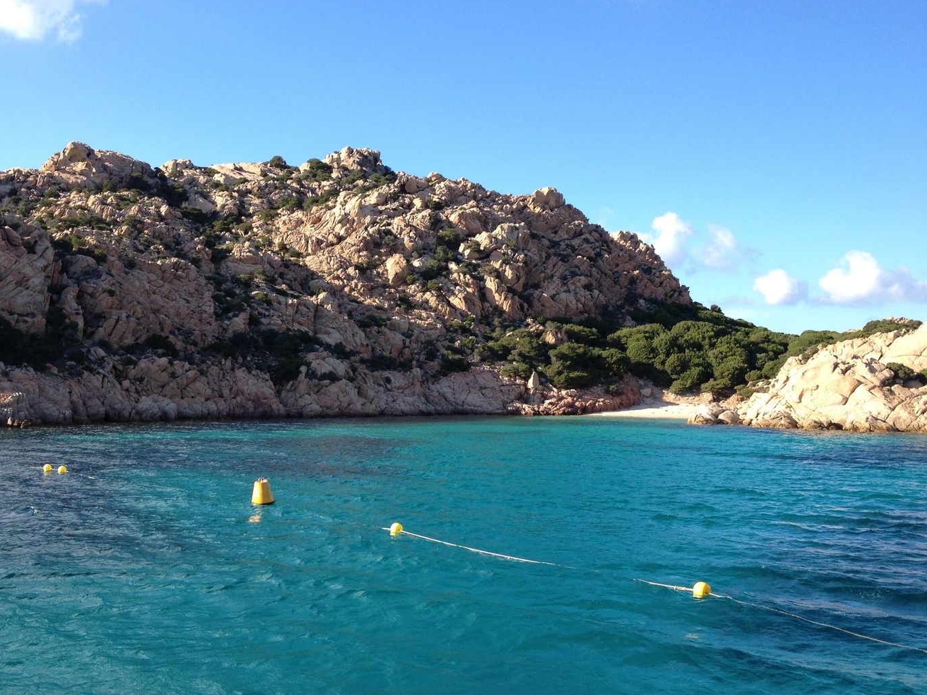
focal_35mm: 41
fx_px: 1098
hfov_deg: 45.6
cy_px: 361
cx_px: 395
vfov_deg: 35.1
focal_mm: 4.28
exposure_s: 1/717
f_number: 2.4
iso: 64
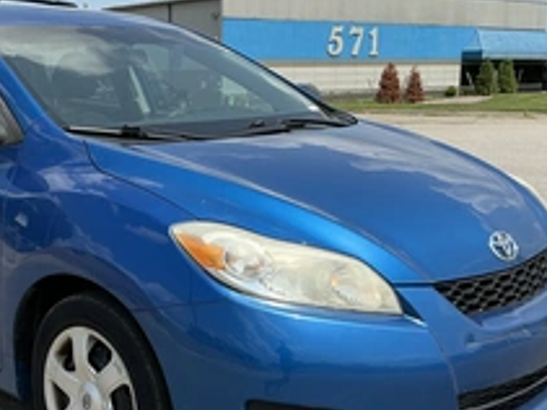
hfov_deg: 35.7
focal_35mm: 53
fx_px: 837
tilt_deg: -9.0
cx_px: 166
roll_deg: +0.7
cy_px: 254
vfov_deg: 27.4
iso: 25
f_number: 1.8
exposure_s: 1/1848
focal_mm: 3
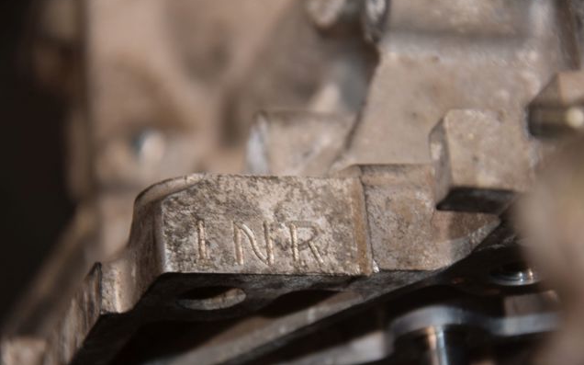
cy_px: 189
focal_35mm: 162
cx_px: 293
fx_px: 2570
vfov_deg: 8.1
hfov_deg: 13.0
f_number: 5.6
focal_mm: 105
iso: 800
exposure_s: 1/60
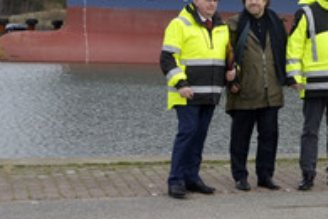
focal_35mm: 104
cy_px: -7
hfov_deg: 19.0
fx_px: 947
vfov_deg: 13.0
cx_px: 344
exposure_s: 1/400
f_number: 13
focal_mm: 45
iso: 1600
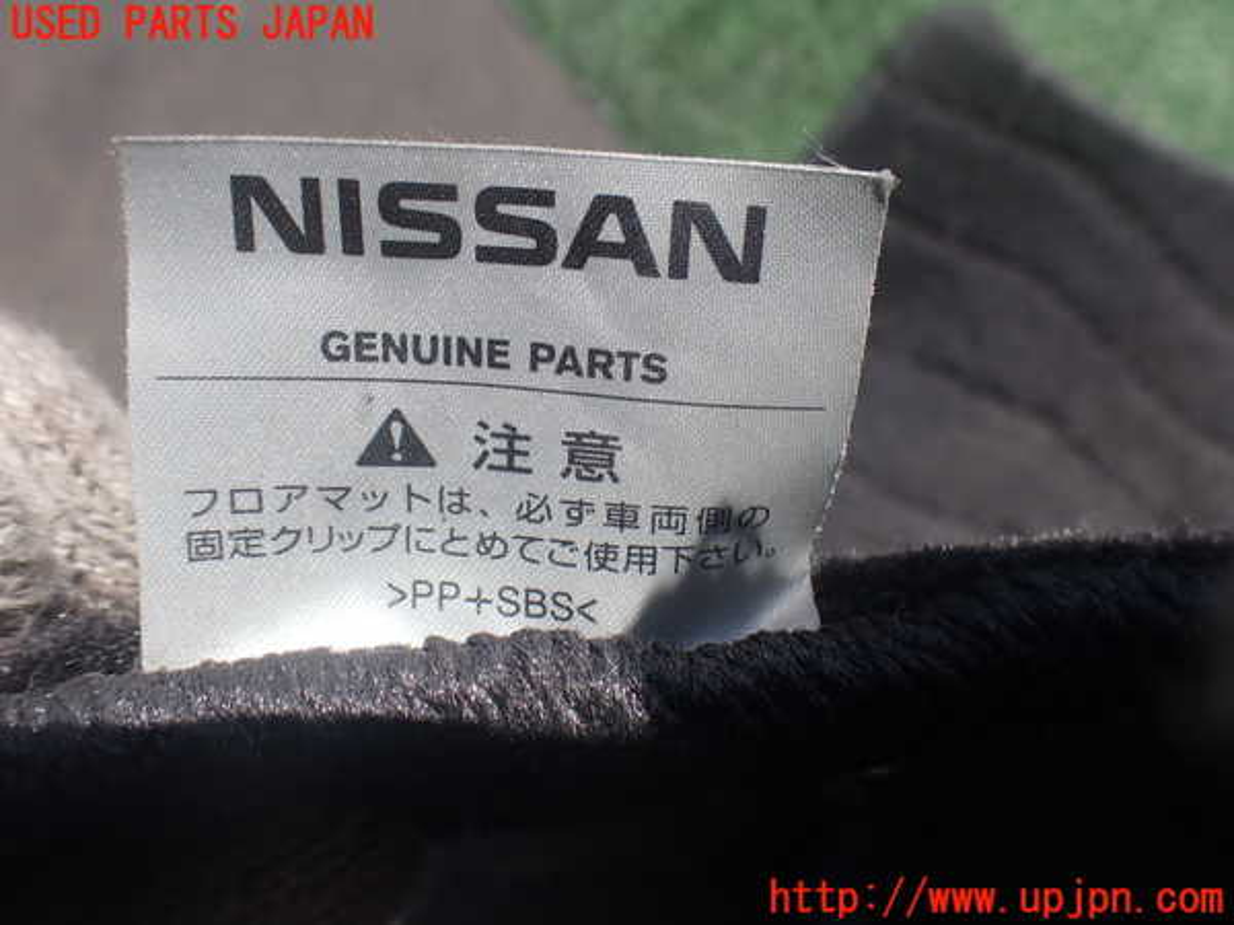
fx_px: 1069
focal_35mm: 30
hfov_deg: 60.0
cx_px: 617
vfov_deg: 46.8
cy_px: 462
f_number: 3.2
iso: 100
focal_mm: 5.4
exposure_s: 1/500
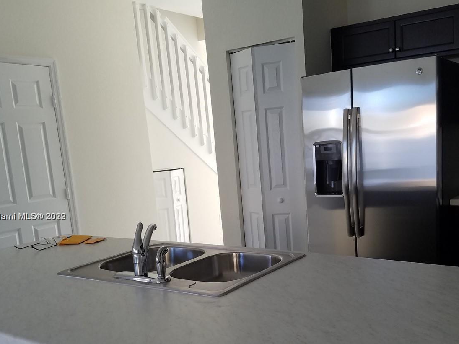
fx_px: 504
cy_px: 217
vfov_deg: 37.5
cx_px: 267
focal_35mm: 38
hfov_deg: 48.8
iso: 80
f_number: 1.7
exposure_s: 1/120
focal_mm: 4.2
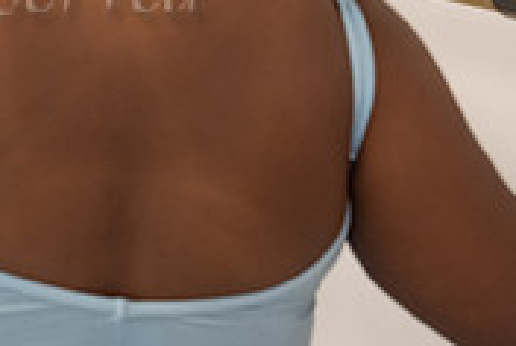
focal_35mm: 184
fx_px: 2642
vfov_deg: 7.4
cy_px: -98
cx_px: -230
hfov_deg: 10.8
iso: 640
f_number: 5.6
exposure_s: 1/125
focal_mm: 52
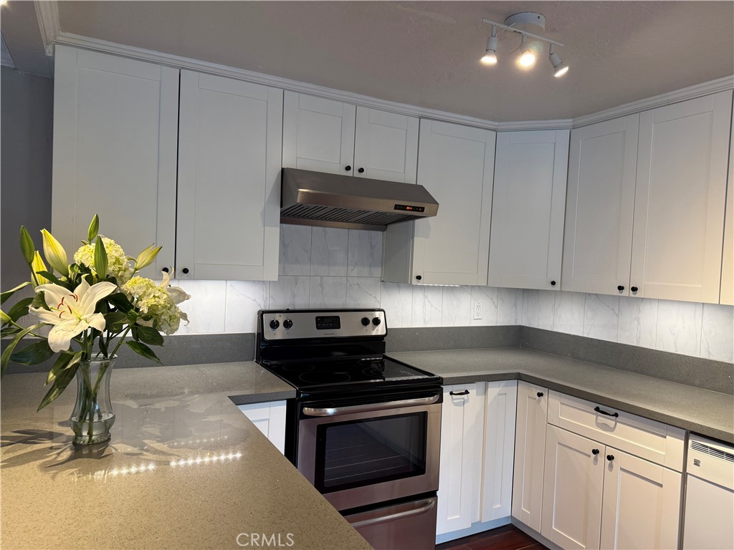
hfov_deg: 71.6
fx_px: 509
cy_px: 275
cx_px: 367
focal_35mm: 24
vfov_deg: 56.8
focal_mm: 6.76
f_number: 1.78
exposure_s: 1/60
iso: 160
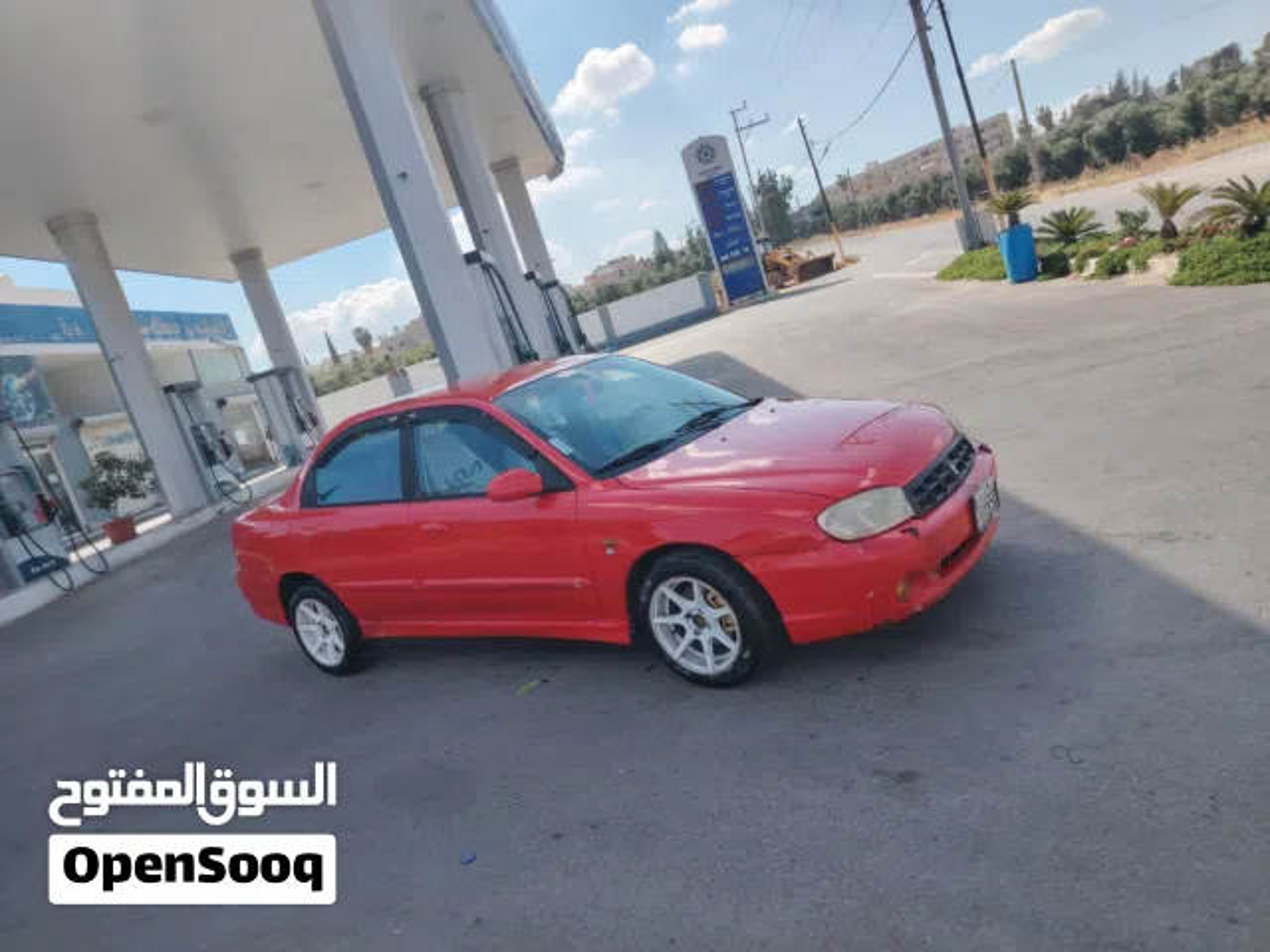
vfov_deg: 56.8
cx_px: 635
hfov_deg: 71.6
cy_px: 476
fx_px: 881
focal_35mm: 24
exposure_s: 1/933
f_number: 1.75
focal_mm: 5.25
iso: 100
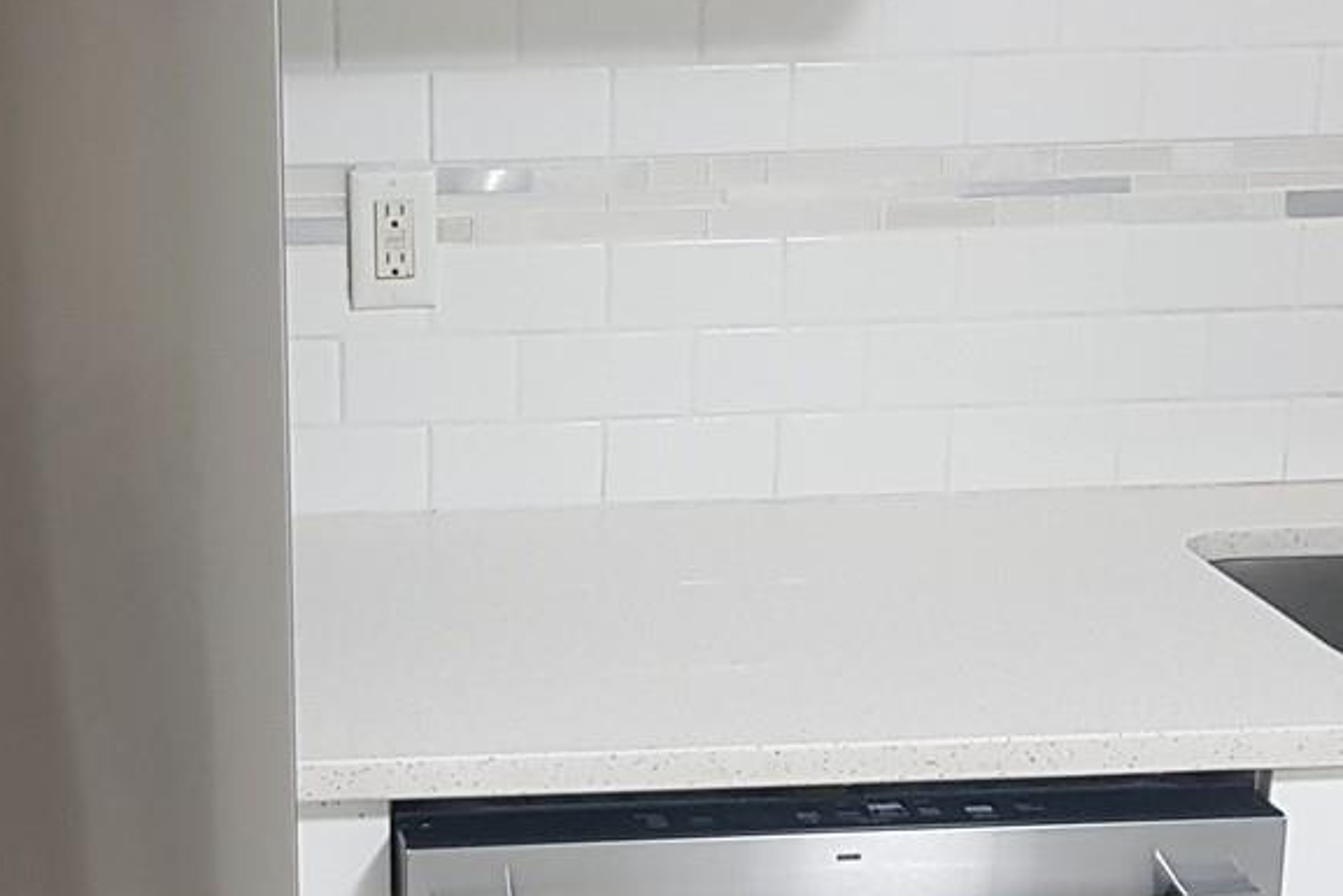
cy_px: 603
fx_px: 2798
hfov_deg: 26.7
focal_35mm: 75
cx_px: 358
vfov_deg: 18.1
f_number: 1.7
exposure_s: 1/30
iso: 200
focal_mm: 4.3
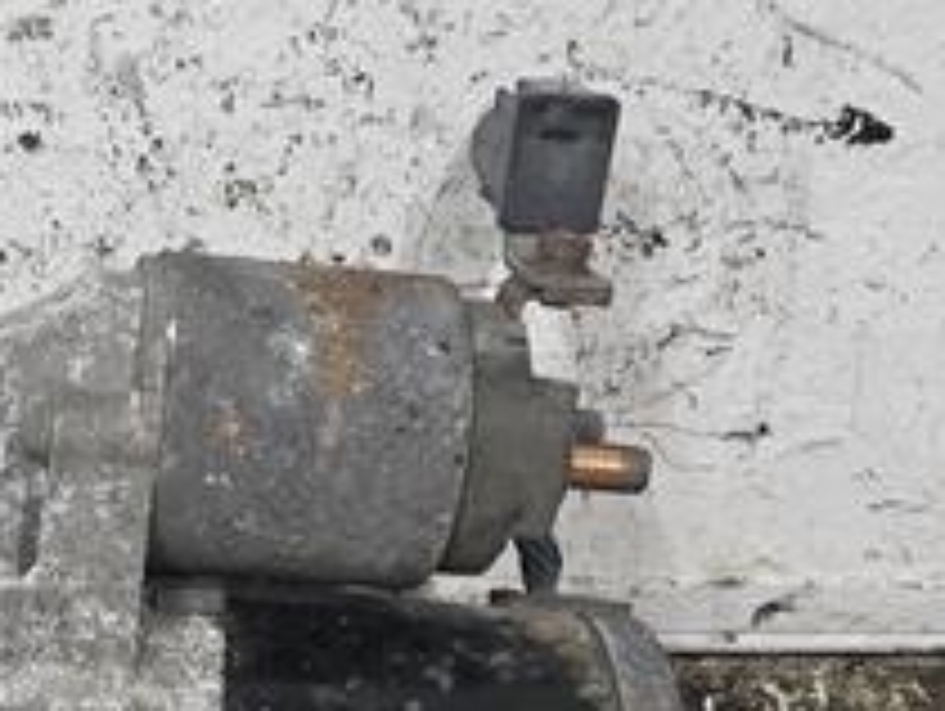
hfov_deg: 26.6
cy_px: 612
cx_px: 58
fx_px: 1913
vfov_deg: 20.7
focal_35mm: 70
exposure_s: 1/100
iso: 320
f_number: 1.8
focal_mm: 5.4
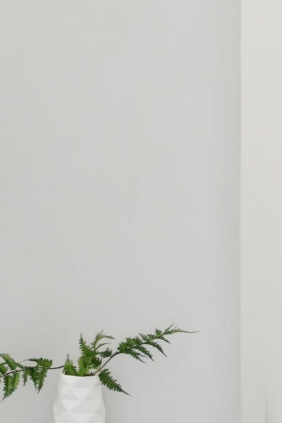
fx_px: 812
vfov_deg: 29.1
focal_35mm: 69
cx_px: -179
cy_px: 267
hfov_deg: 17.2
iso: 400
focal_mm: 17
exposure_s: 1/13
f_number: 7.1
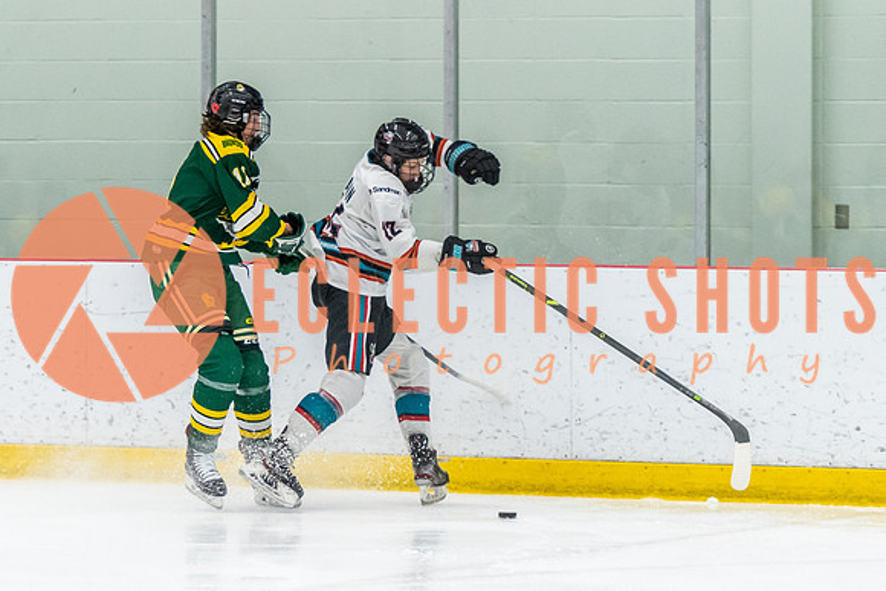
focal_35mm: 250
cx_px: 256
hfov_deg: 8.2
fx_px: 6142
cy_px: 341
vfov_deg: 5.5
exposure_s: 1/800
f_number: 2.8
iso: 4000
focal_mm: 150
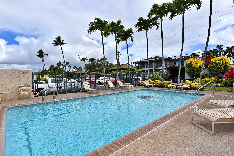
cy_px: 78
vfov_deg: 67.4
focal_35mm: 18
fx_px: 117
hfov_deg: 90.0
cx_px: 117
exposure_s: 1/200
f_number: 13
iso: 100
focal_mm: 18
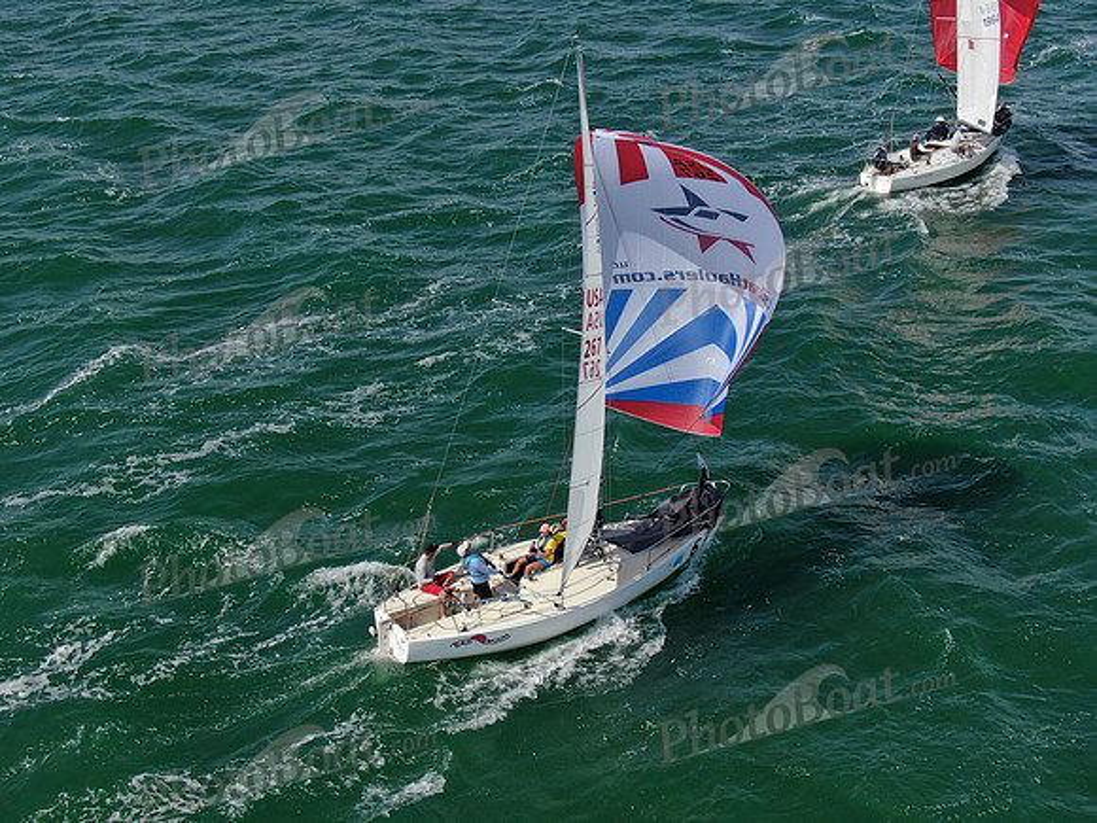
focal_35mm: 48
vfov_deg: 30.3
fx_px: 1521
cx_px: 548
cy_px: 412
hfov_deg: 39.7
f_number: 3.8
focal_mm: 8.6
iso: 100
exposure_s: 1/1000
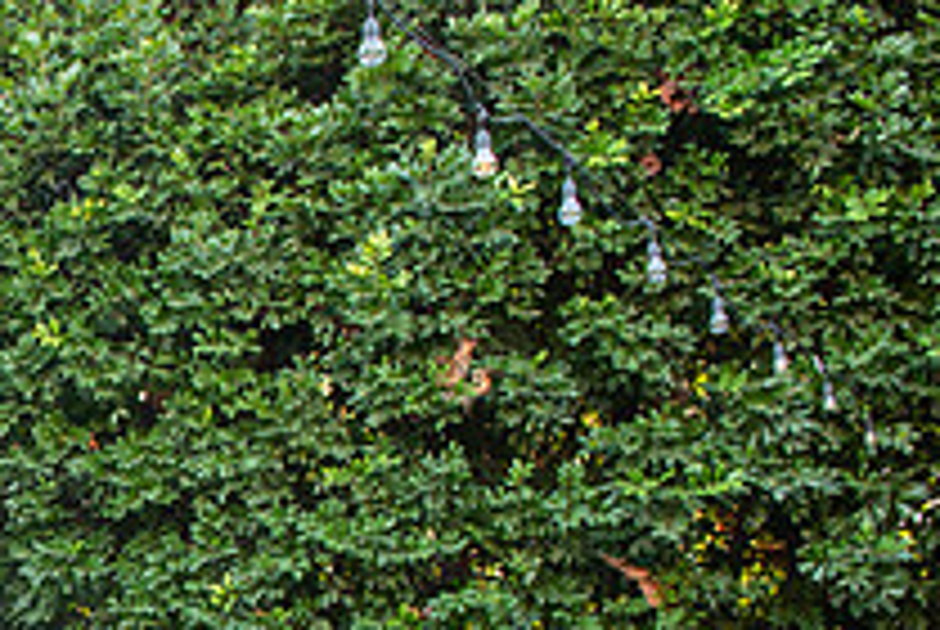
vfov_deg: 18.7
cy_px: 758
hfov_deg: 24.8
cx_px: -324
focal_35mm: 69
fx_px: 1804
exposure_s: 1/100
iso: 500
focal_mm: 24
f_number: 4.5
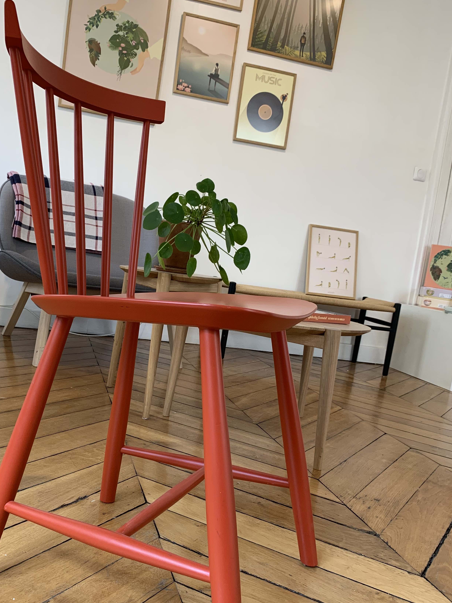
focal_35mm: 32
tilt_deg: -4.7
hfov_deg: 43.9
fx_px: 557
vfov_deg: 56.8
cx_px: 179
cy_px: 323
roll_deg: -7.4
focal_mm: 4.25
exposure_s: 1/100
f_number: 1.8
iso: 80
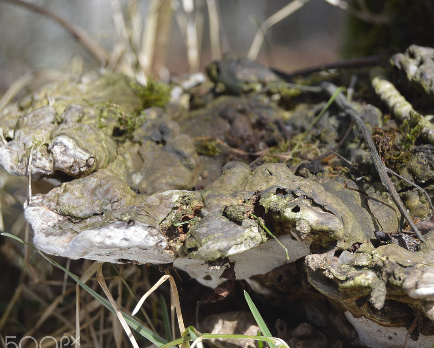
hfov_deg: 16.6
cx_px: 304
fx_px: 1486
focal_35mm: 116
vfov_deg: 13.3
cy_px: 183
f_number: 6.3
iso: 100
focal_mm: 55
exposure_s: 1/160
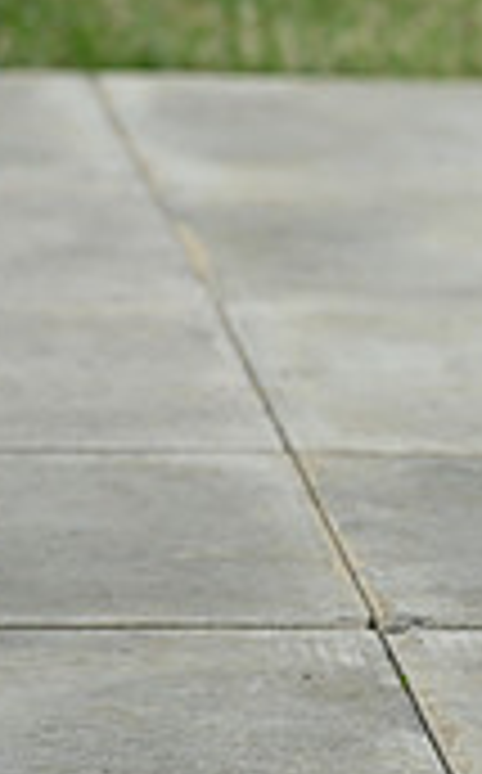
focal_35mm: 602
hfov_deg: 2.2
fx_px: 12695
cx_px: 1131
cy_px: 142
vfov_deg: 3.5
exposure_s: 1/1250
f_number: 4.5
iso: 280
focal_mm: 175
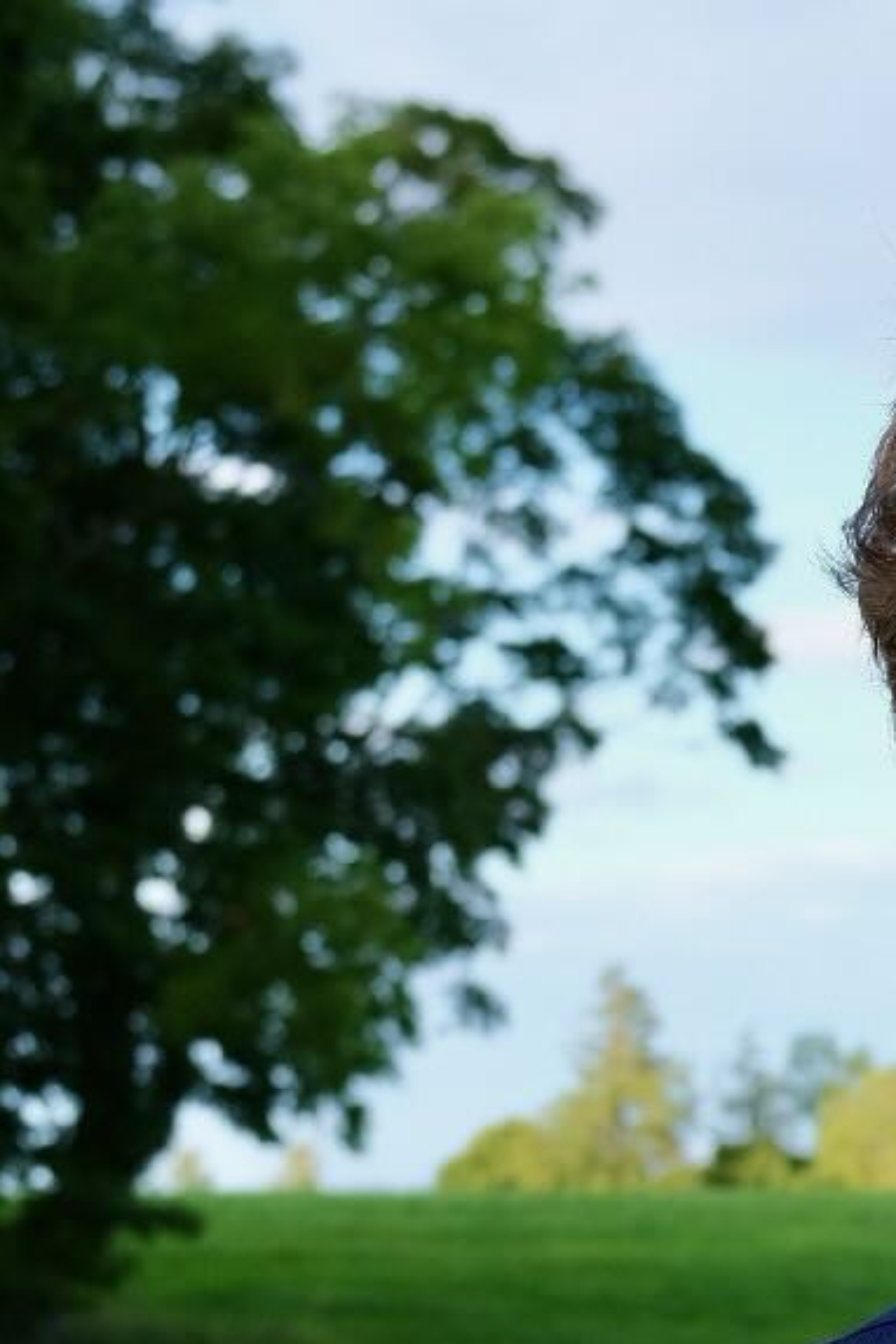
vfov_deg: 15.9
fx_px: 4741
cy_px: 1220
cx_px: 1311
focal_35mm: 127
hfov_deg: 10.5
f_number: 5
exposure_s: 1/240
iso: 320
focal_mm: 27
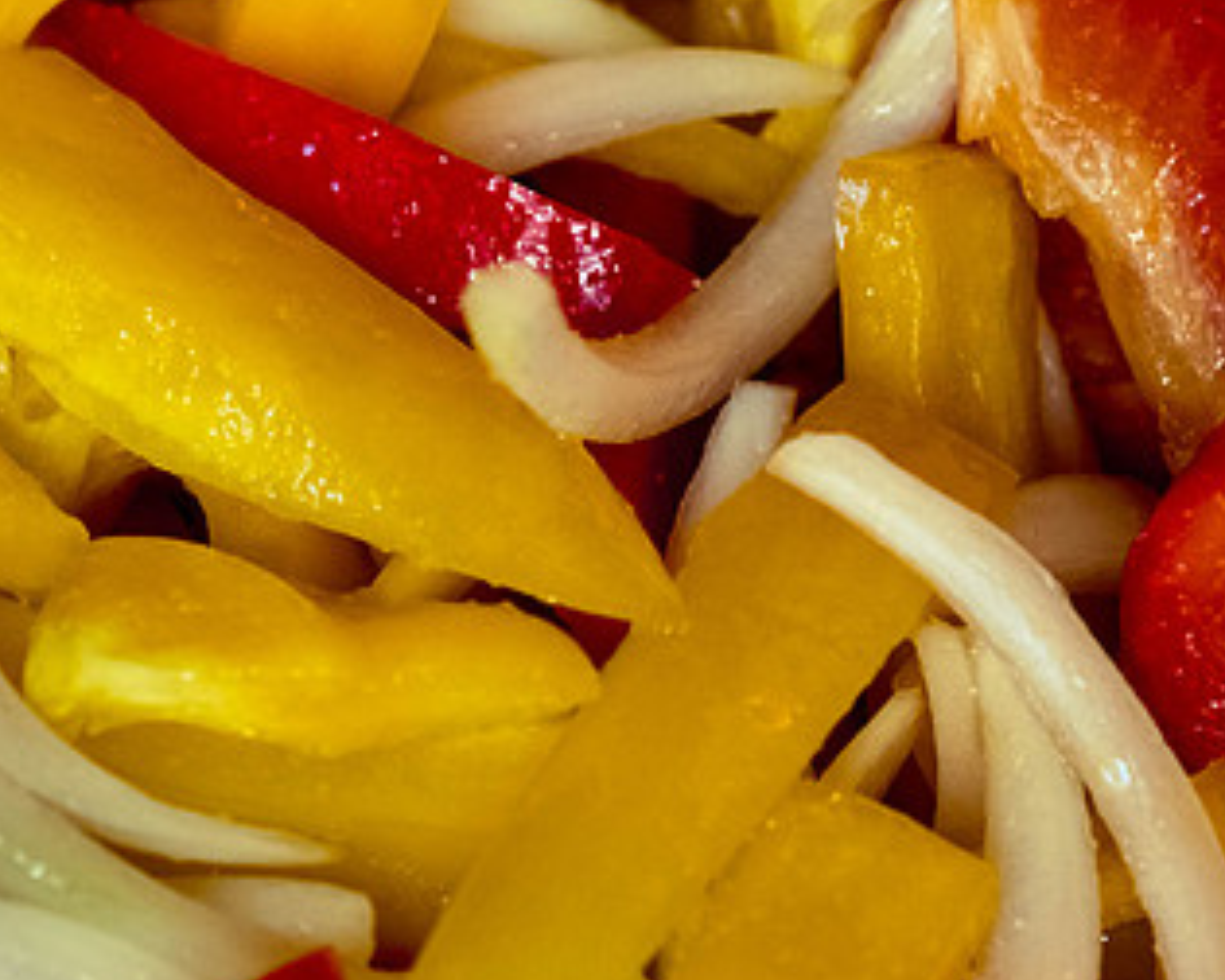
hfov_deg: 15.9
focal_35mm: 121
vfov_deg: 12.7
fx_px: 4387
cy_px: 667
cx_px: 649
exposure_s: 1/125
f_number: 4
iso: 2500
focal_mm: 46.6
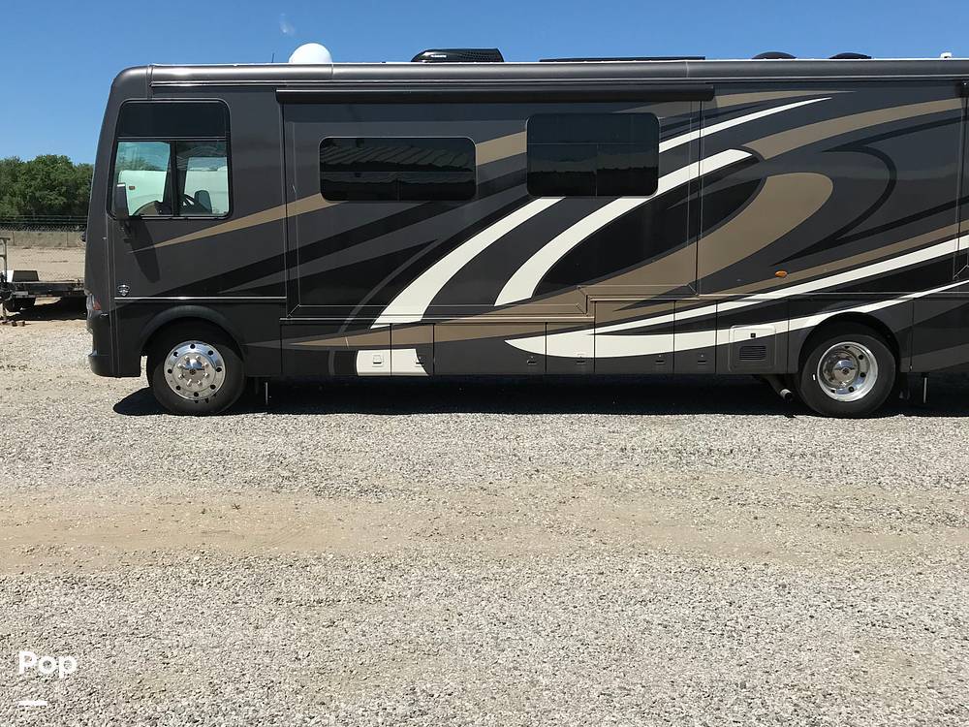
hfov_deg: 63.4
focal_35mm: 28
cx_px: 484
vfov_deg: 49.7
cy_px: 364
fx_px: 784
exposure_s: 1/4167
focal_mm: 3.99
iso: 20
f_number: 1.8
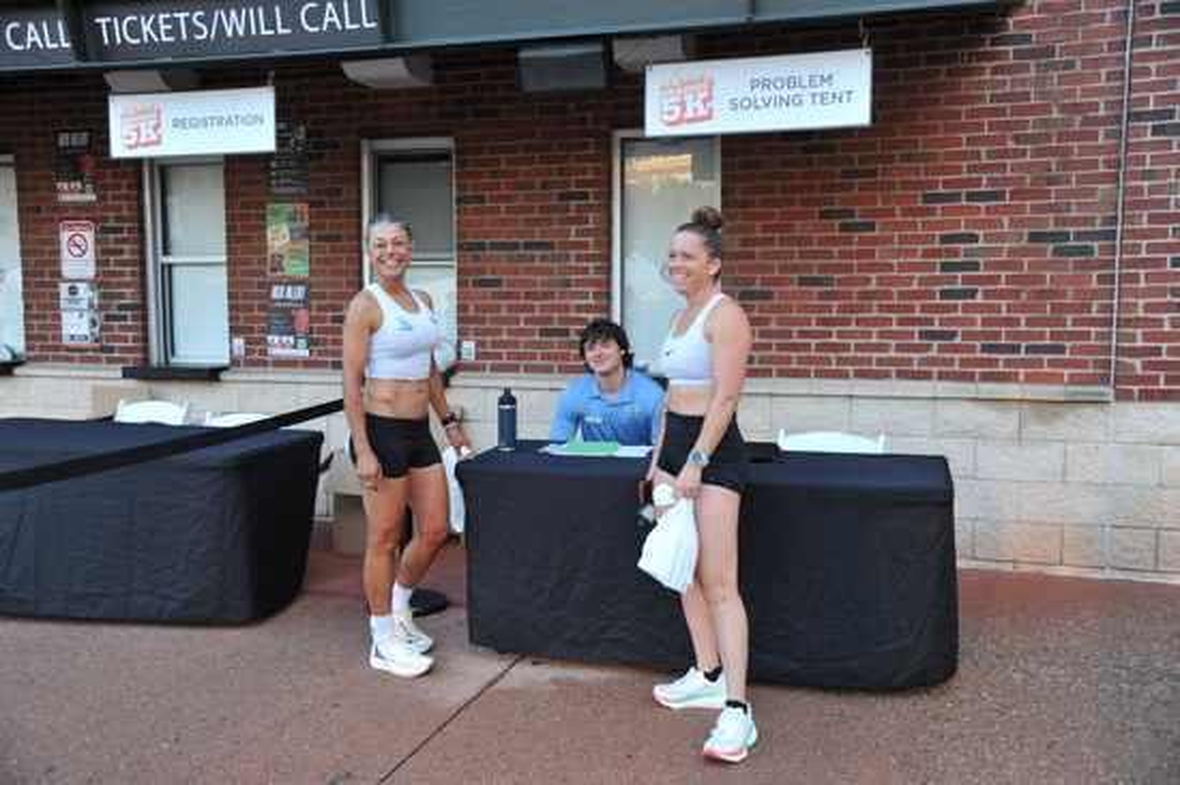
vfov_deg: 38.8
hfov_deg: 55.8
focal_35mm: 34
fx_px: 1114
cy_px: 392
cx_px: 590
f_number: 4
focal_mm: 34
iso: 400
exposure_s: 1/160
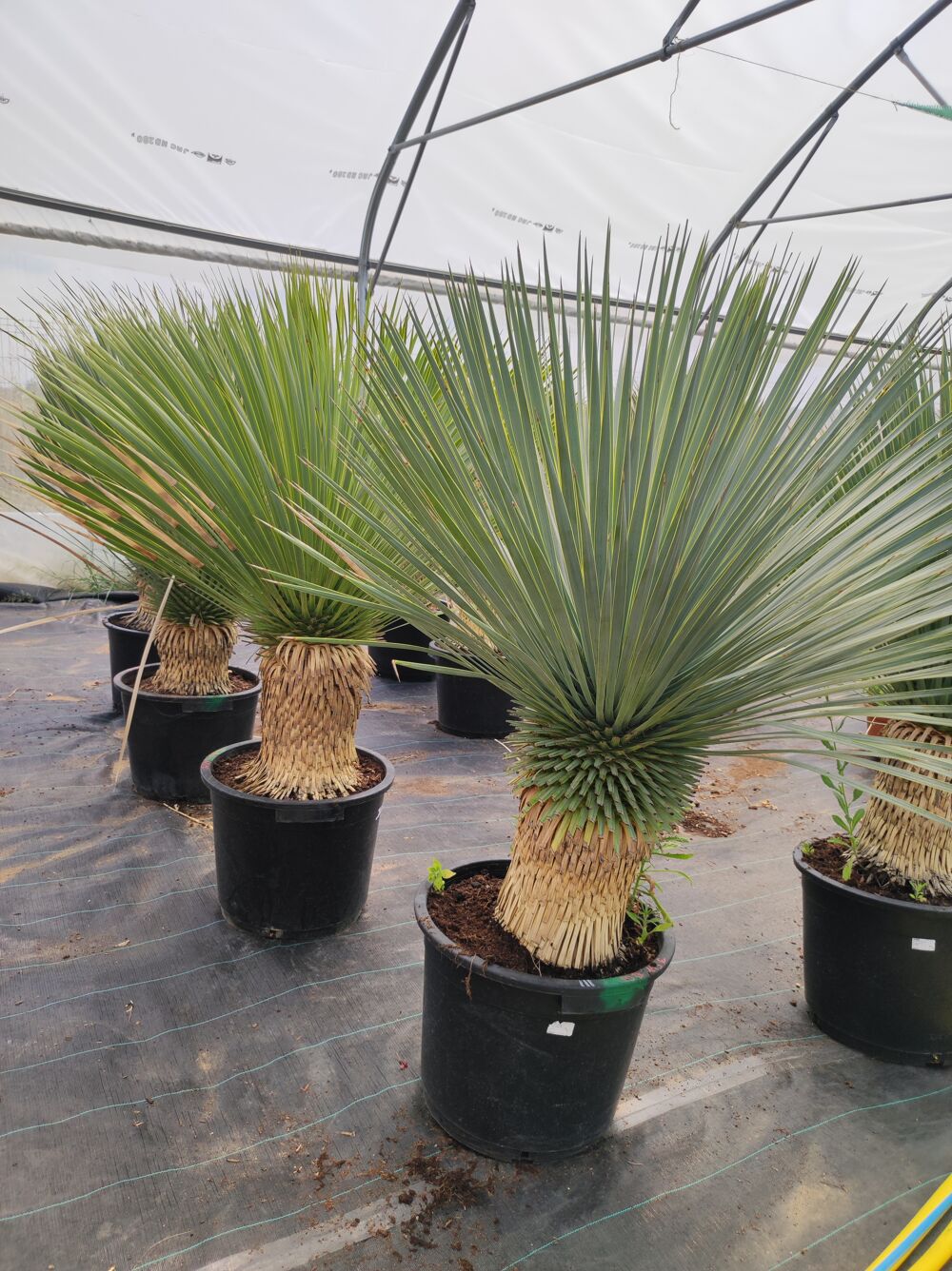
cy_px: 636
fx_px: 918
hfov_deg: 54.8
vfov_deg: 69.4
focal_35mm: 25
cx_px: 476
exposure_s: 1/1042
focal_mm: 4.7
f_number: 1.79
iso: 50
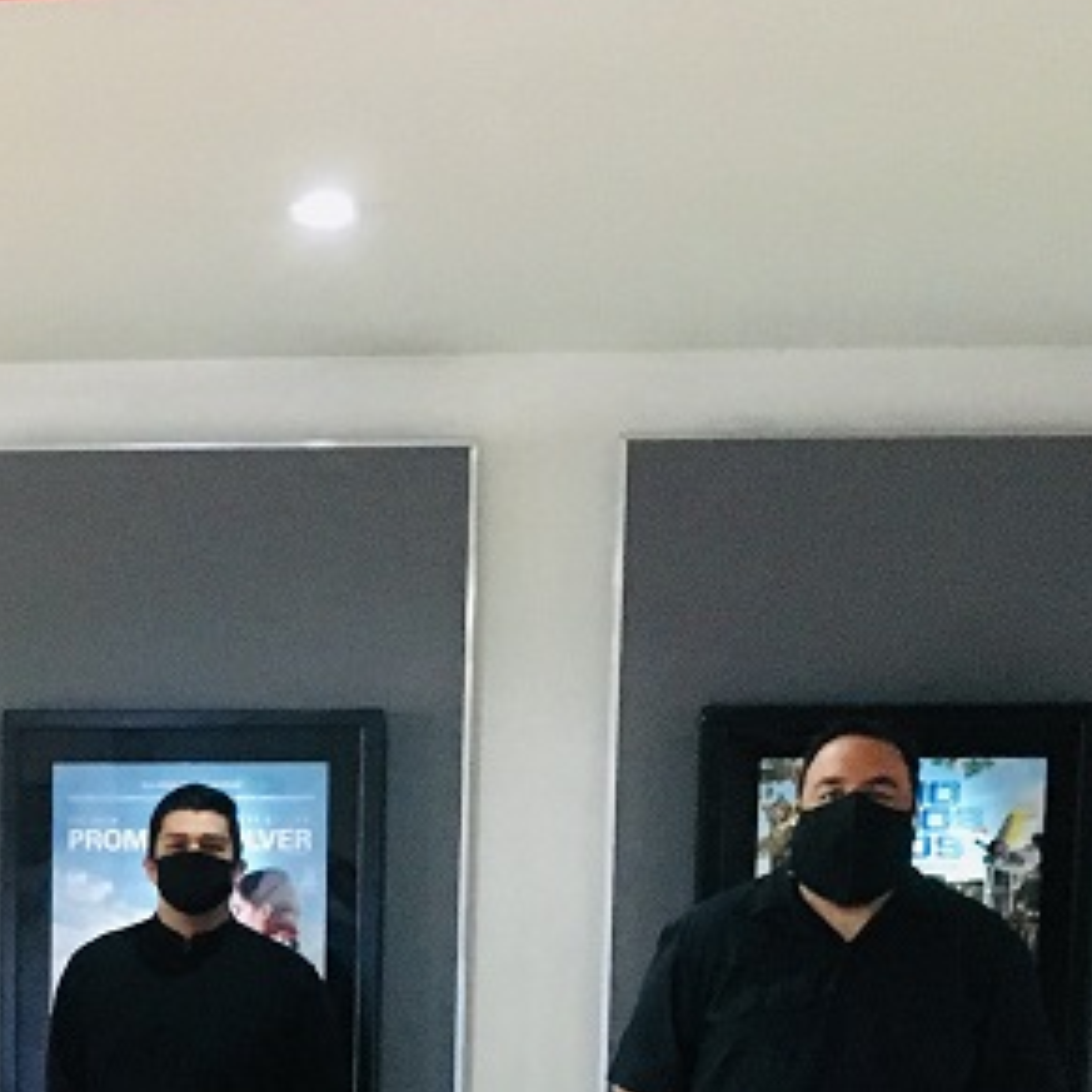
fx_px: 3141
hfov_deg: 19.1
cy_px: 1310
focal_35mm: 88
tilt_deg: -6.0
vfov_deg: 18.7
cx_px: -30
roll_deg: -1.0
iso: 320
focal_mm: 4.15
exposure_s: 1/15
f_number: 2.2
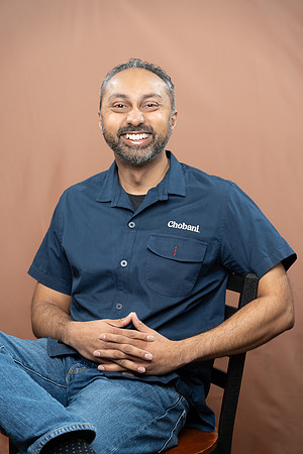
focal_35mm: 83
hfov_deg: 16.5
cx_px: 152
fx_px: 1048
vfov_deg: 24.5
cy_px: 227
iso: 320
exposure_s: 1/160
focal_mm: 83
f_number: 4
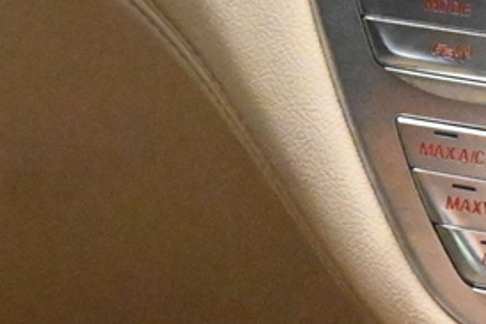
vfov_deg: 5.2
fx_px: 3471
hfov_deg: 7.3
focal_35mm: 257
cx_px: -871
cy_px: -450
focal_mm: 29
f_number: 4.8
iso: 10000
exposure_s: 1/160
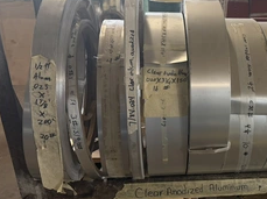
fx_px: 323
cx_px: 211
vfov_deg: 34.3
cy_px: 101
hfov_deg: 42.9
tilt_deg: -24.9
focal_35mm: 42
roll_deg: -2.5
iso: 320
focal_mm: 6.76
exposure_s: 1/120
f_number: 1.78
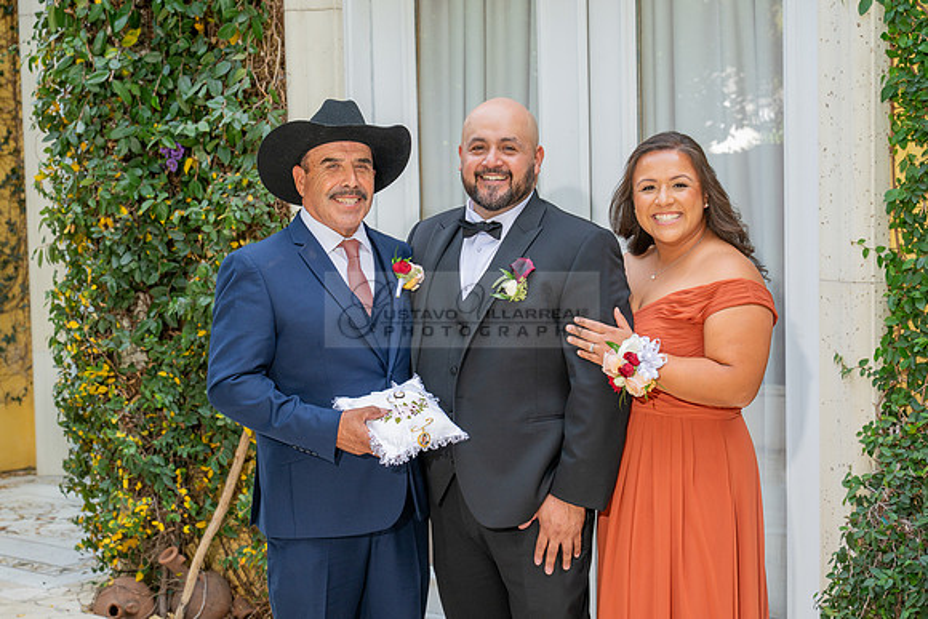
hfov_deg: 33.9
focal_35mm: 59
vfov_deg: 23.0
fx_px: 1521
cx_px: 464
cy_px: 310
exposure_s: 1/200
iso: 200
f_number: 5.6
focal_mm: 59
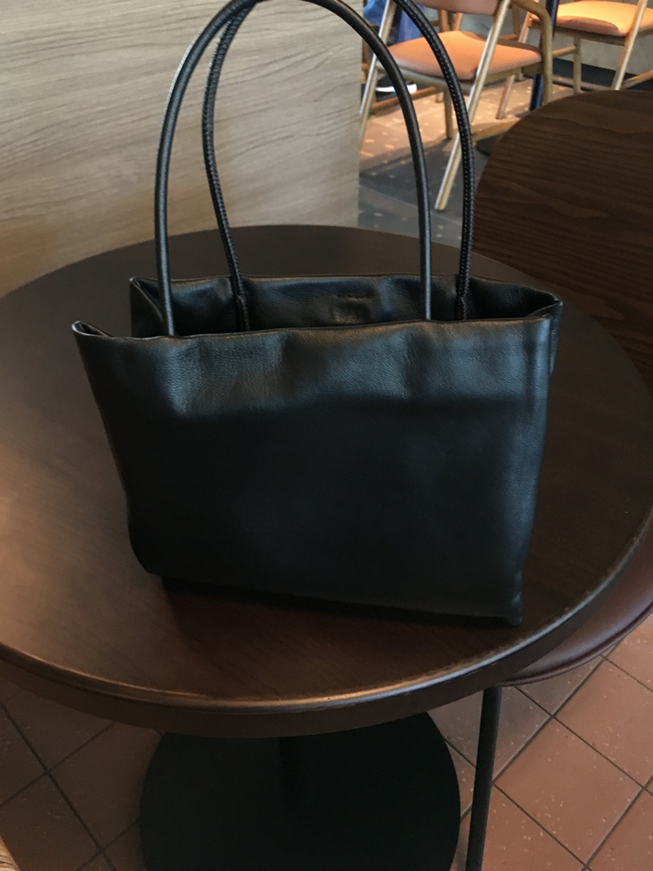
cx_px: 326
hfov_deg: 48.2
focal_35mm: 29
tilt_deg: -38.9
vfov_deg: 61.7
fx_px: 730
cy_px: 436
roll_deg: -1.9
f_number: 2.2
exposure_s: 1/20
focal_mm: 4.15
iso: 200
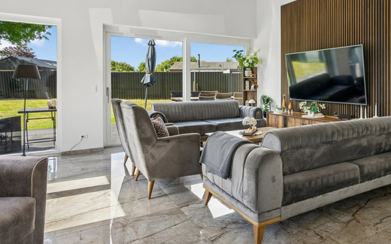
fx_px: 266
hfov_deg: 71.9
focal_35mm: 25
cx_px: 230
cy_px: 93
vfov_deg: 48.9
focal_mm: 18
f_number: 8
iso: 1000
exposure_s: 1/200
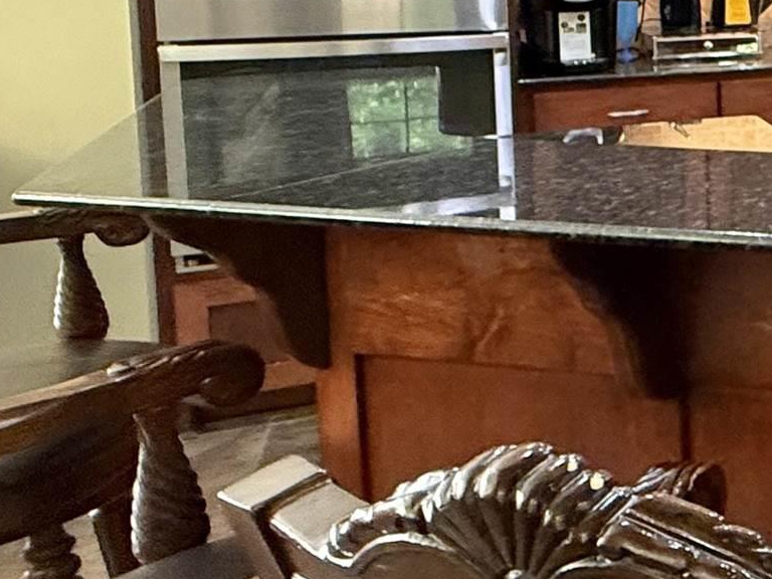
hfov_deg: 23.4
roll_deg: -0.6
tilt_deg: -3.4
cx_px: 1290
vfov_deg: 25.0
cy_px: 18
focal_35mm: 56
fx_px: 1249
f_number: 2.2
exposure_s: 1/60
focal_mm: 2.22
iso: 500
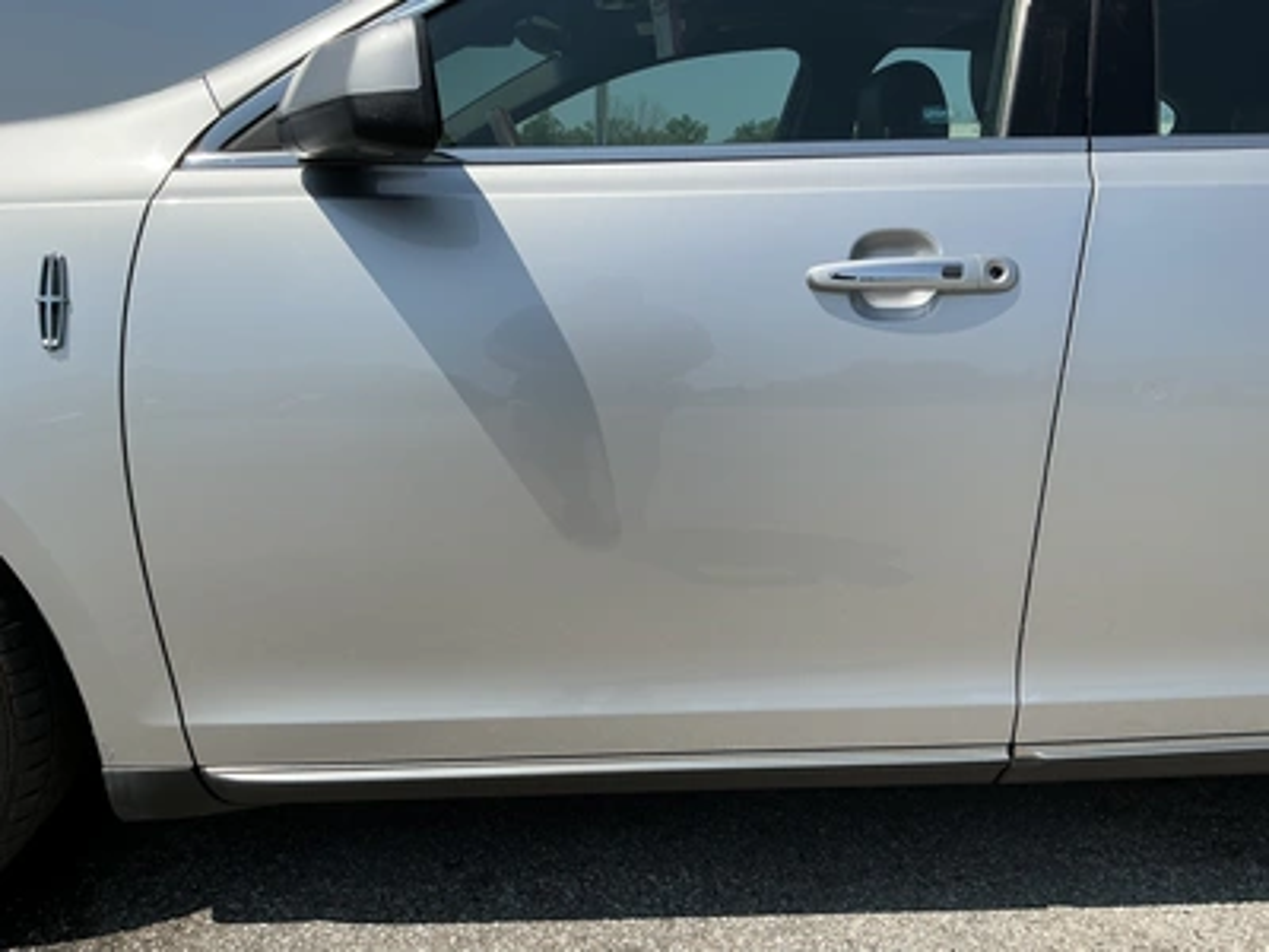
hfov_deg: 63.4
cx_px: 634
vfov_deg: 49.7
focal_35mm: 28
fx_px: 1026
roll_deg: -1.5
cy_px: 476
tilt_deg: -13.9
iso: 25
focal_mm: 3
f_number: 1.8
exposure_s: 1/2667
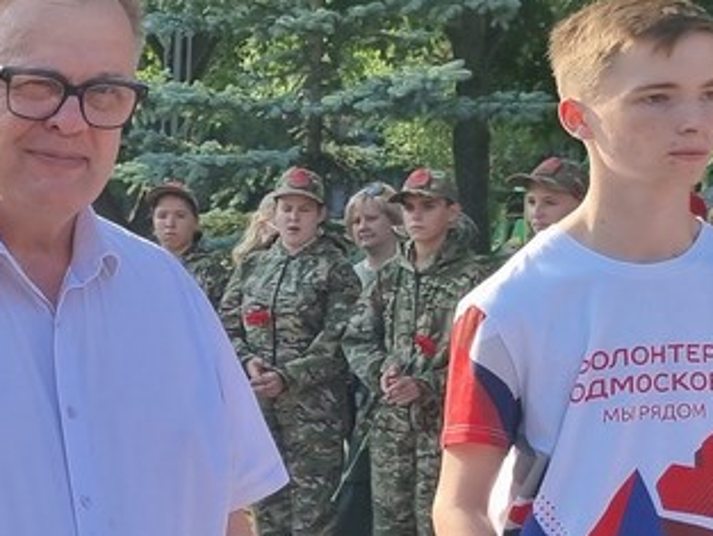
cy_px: 312
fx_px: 1751
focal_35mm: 85
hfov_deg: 20.5
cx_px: -278
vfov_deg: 17.4
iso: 50
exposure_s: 1/1276
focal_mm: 5.4
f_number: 1.8
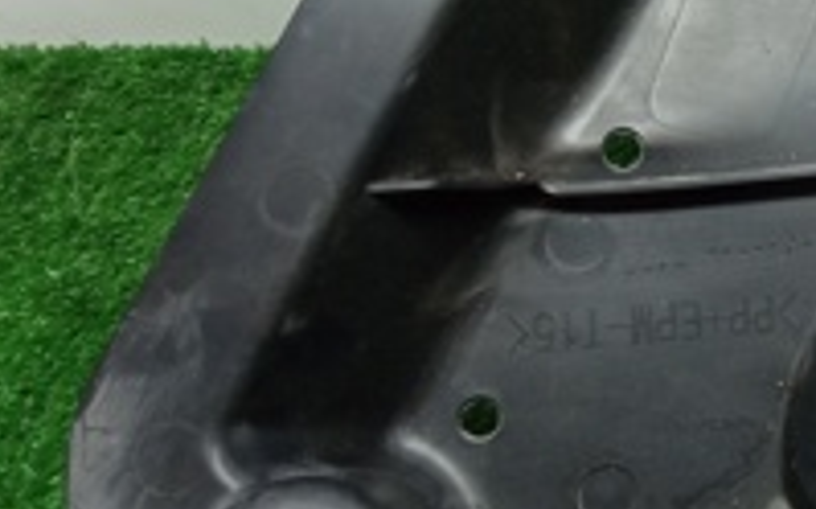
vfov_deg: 14.0
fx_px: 2044
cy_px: 47
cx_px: 1193
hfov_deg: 19.8
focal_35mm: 92
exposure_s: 1/33.3
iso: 271
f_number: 2.2
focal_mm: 3.79
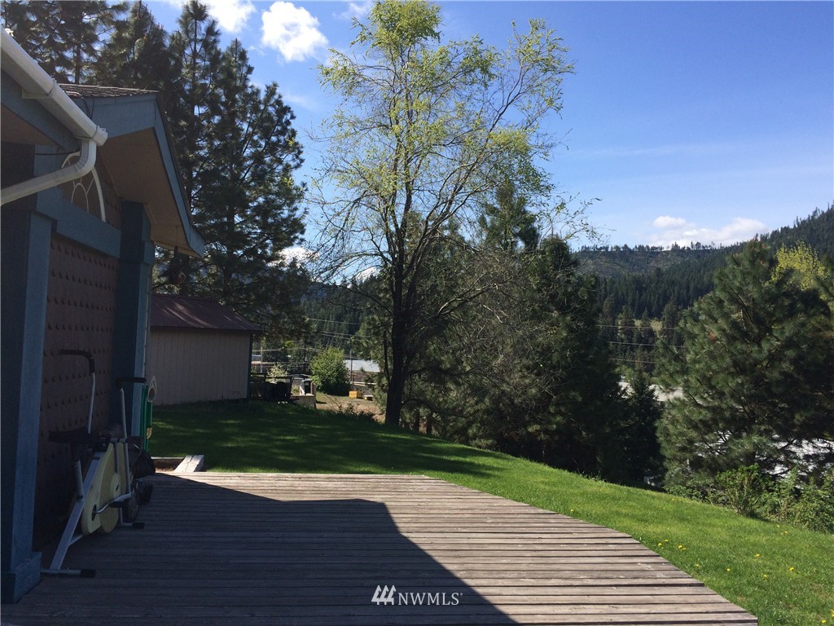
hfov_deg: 61.7
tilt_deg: +1.8
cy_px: 313
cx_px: 417
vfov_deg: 48.2
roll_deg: -1.3
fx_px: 699
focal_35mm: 29
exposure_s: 1/1709
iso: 32
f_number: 2.2
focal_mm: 4.15
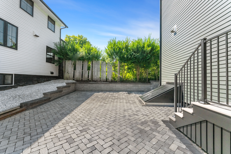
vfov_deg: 77.3
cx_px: 116
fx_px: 96
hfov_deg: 100.4
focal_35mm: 15
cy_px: 77
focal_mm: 15
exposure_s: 1/3200
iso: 3200
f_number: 11
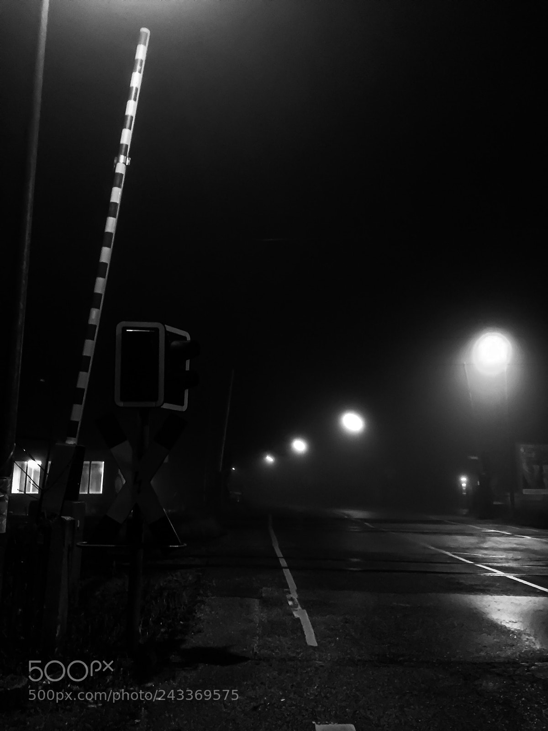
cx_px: 274
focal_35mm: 29
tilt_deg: +11.0
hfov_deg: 48.2
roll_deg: -0.6
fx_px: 612
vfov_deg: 61.7
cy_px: 366
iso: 500
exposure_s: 1/17
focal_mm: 4.15
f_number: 2.2
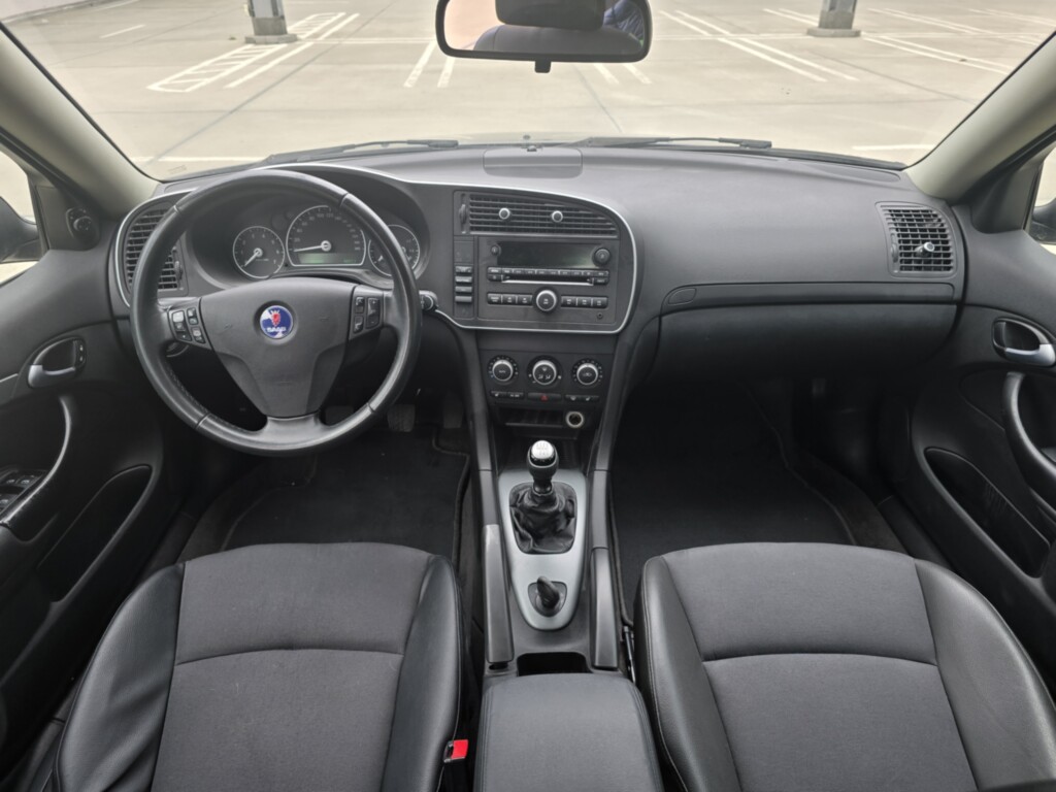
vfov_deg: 58.9
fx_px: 702
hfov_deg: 73.9
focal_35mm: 23
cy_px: 396
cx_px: 528
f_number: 1.7
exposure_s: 1/180
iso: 25
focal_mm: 6.3
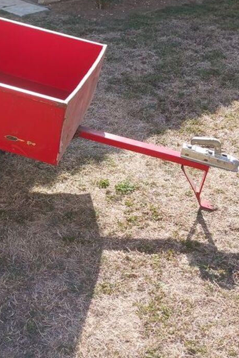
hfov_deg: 24.3
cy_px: 107
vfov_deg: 36.3
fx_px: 538
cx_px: 24
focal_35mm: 54
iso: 20
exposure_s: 1/123
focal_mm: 4
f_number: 1.8
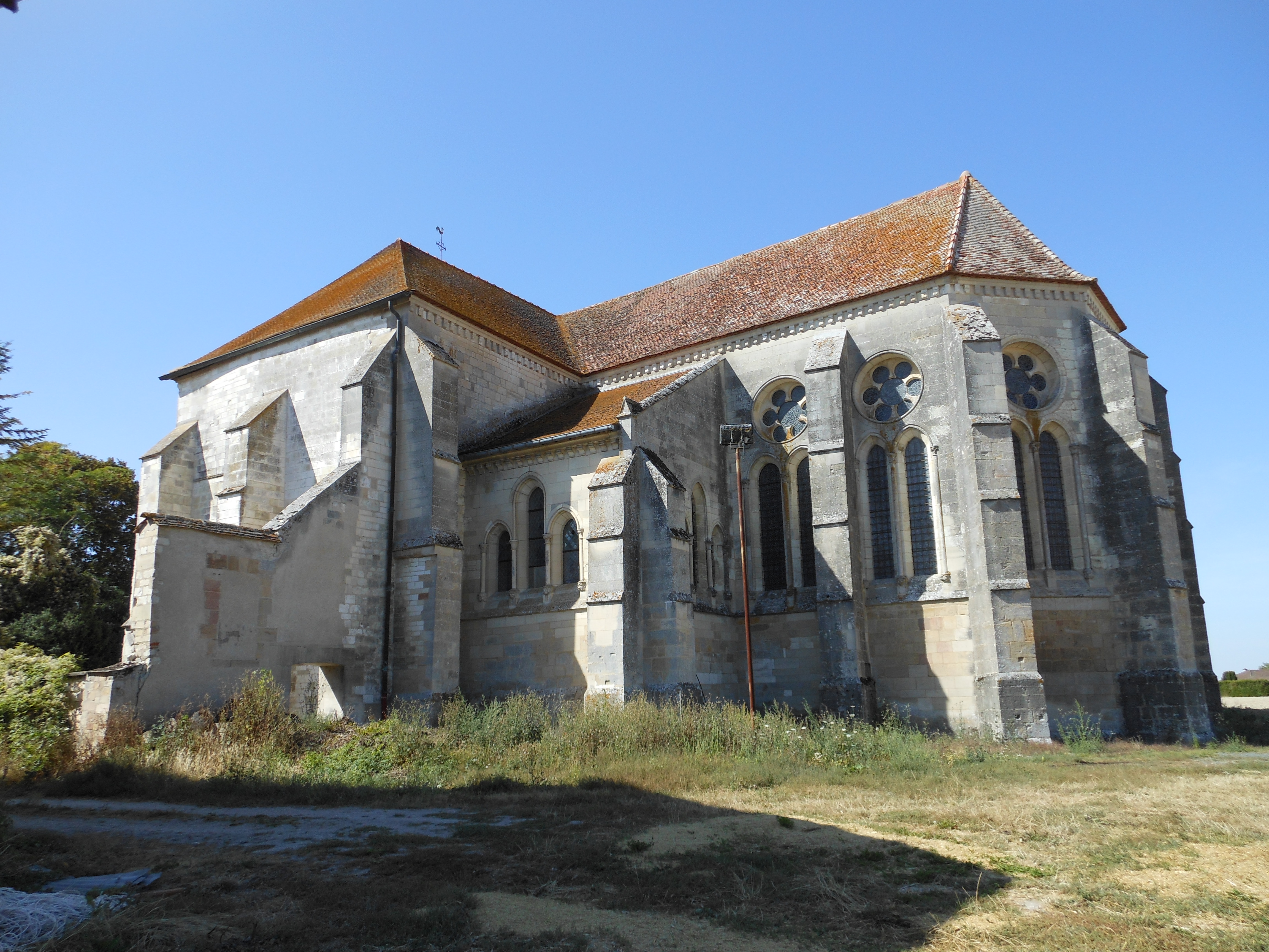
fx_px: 916
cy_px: 476
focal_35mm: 25
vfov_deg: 54.9
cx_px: 634
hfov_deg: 69.4
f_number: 3.2
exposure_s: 1/640
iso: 80
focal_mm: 4.5
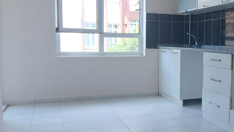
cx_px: 198
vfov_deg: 28.3
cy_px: 71
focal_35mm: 42
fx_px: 261
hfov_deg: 45.1
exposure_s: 1/60
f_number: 2.2
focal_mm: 1.74
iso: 50
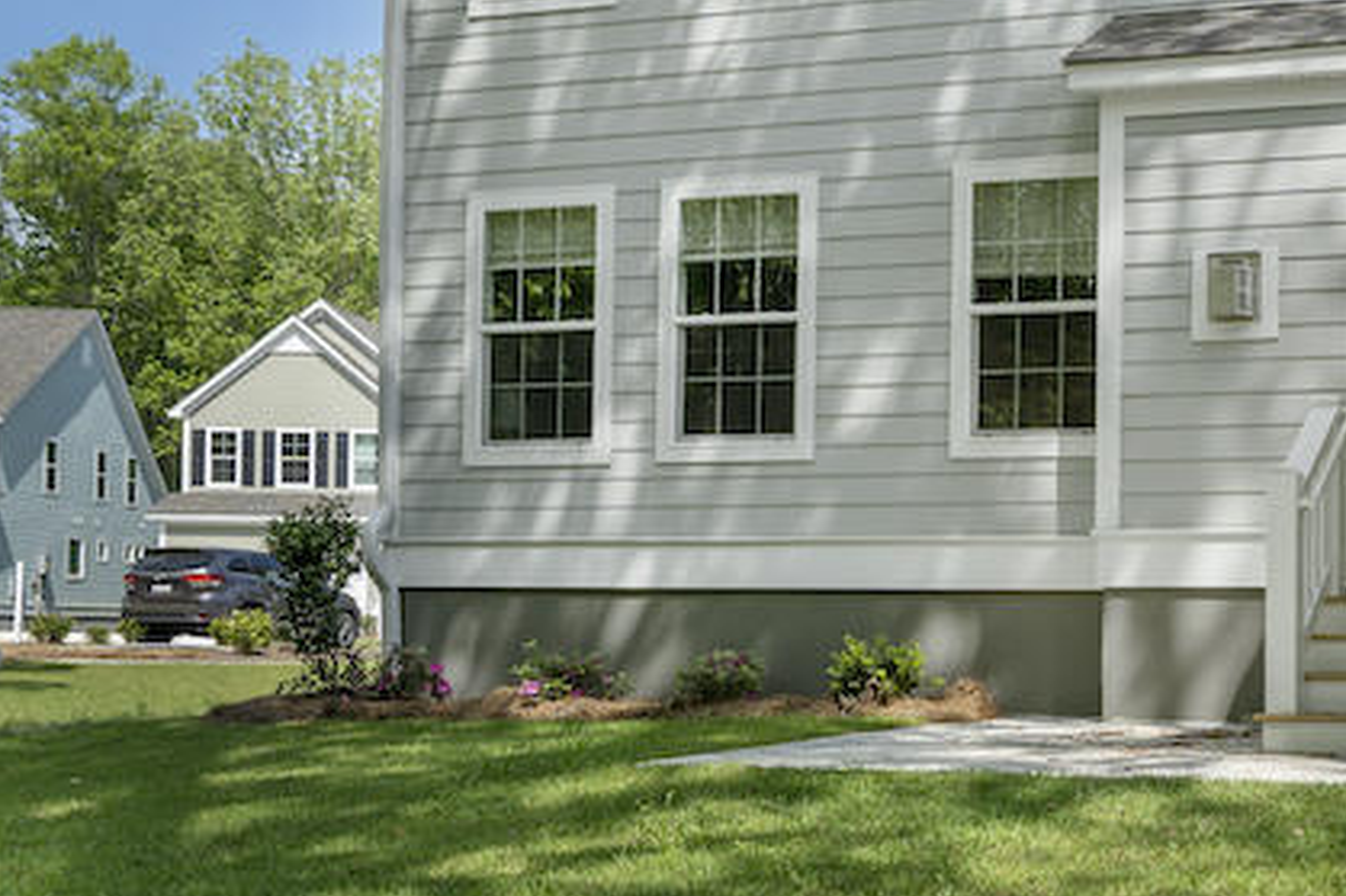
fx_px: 2055
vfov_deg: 24.4
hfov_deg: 33.4
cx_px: 1330
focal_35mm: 55
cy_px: 621
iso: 100
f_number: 7.1
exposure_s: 1/160
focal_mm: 18
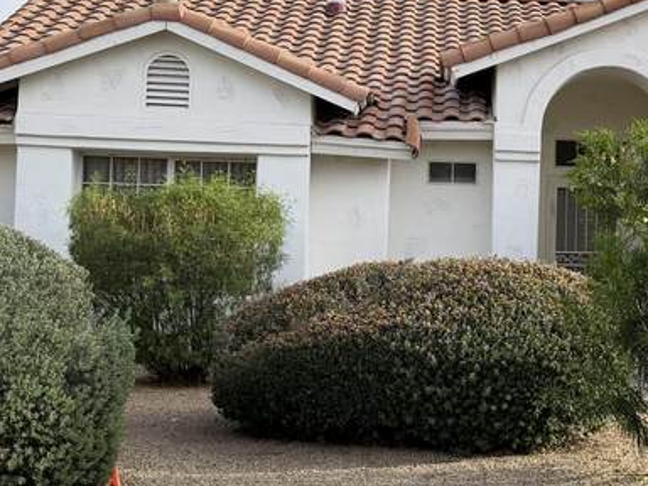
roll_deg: -0.4
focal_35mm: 80
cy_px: 170
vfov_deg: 18.4
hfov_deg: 22.9
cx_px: 729
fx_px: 1498
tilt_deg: +2.9
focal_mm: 6.76
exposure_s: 1/1585
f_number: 1.78
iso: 100
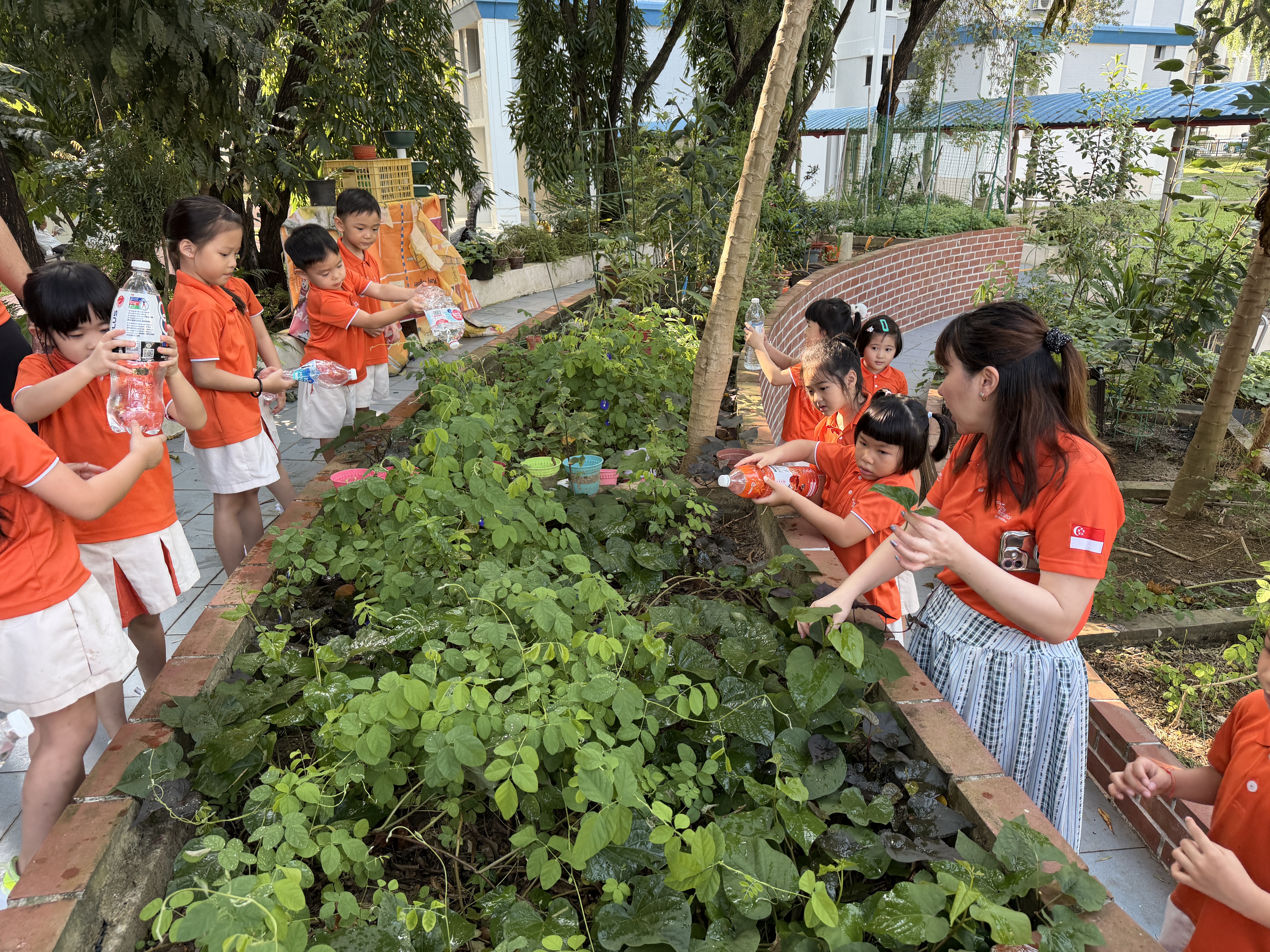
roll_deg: +1.1
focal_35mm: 24
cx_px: 635
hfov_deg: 71.6
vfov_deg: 56.8
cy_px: 476
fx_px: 881
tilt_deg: -20.4
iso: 100
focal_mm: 6.76
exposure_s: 1/130
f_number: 1.78
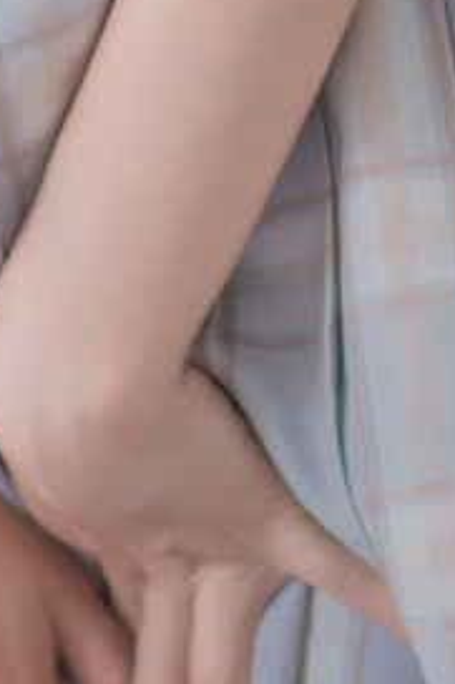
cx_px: -138
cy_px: -815
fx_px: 10686
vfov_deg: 3.6
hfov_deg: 2.4
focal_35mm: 563
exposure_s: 1/200
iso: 250
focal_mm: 85
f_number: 1.8
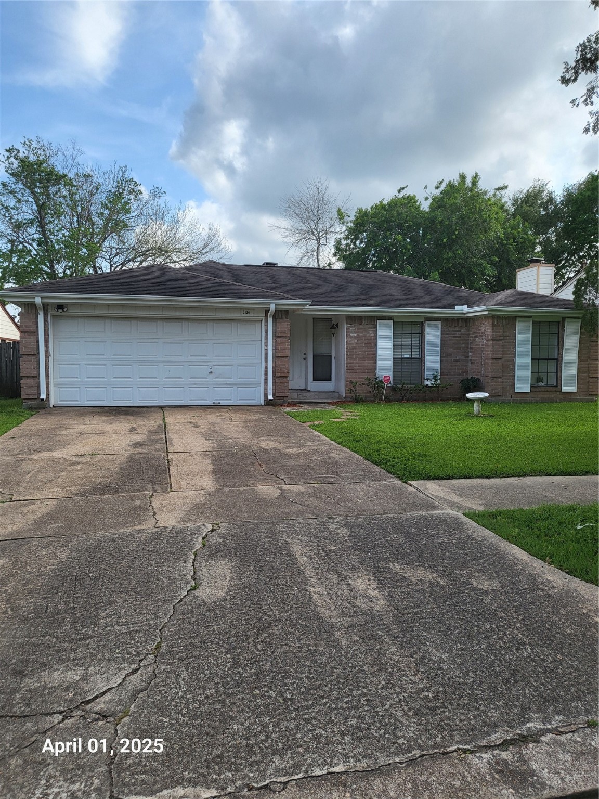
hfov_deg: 53.1
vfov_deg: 67.3
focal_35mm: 26
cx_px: 300
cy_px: 400
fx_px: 600
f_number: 1.8
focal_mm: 4.25
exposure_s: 1/1542
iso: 50
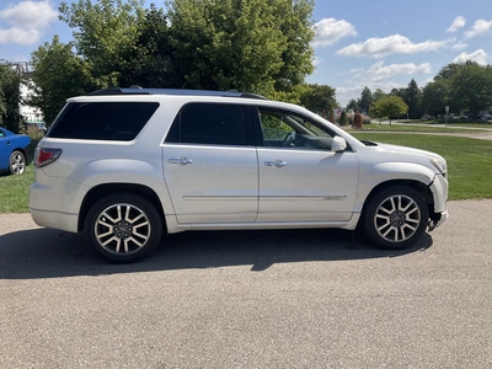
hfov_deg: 61.7
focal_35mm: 29
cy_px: 184
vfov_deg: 48.2
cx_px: 246
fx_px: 412
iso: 25
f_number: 1.8
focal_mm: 3
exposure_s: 1/1786
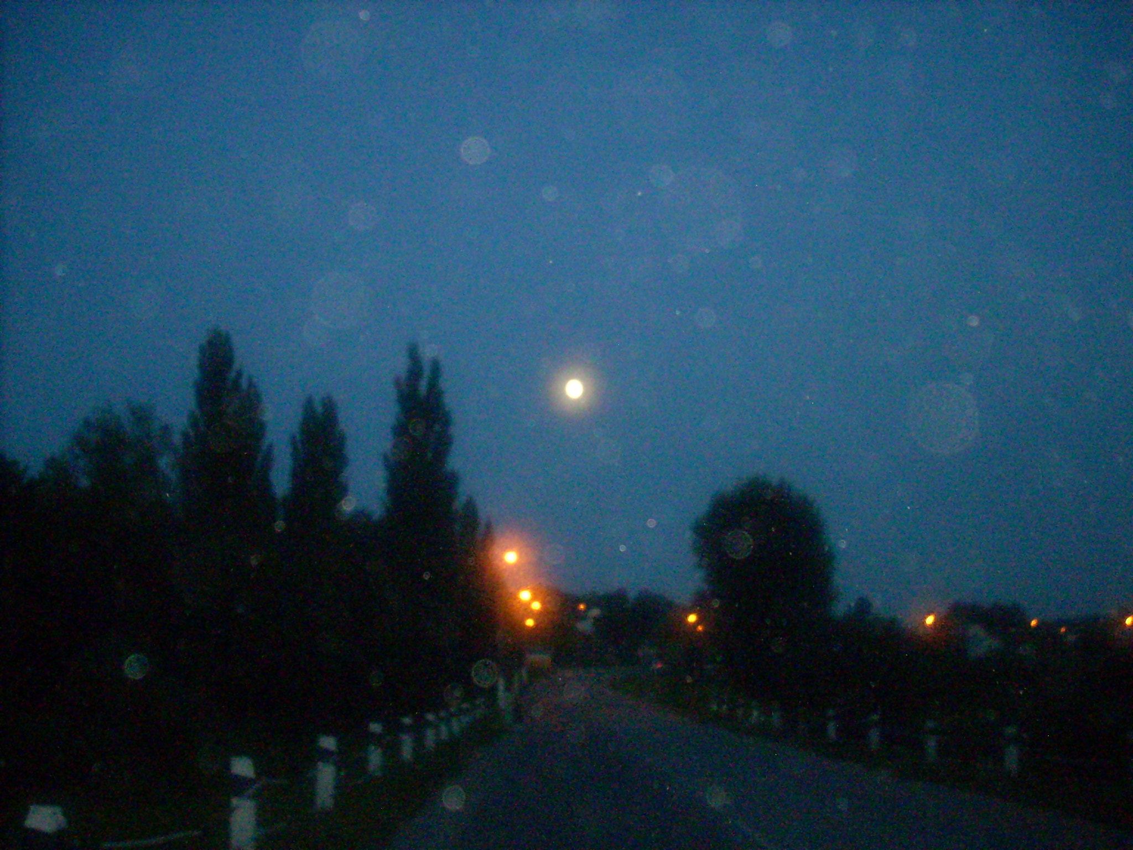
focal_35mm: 37
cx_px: 566
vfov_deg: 38.7
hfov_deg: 50.1
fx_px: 1211
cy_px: 425
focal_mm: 6.2
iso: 800
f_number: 2.8
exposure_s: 1/60
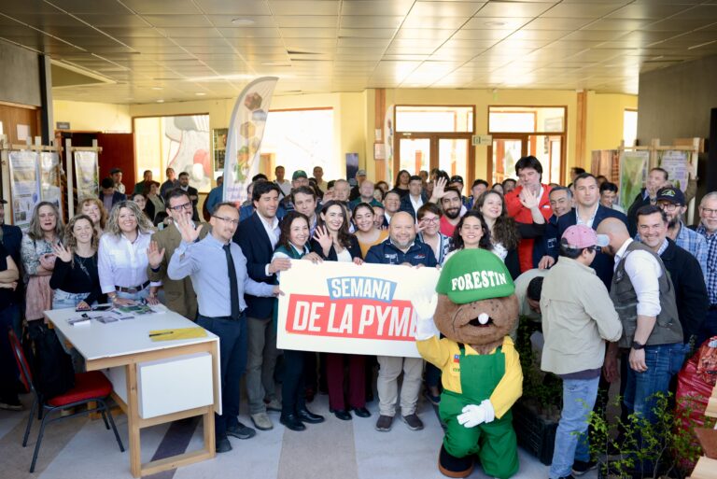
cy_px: 240
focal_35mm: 35
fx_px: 697
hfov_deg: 54.4
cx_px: 358
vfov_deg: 37.9
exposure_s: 1/250
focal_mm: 35
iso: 800
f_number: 3.5
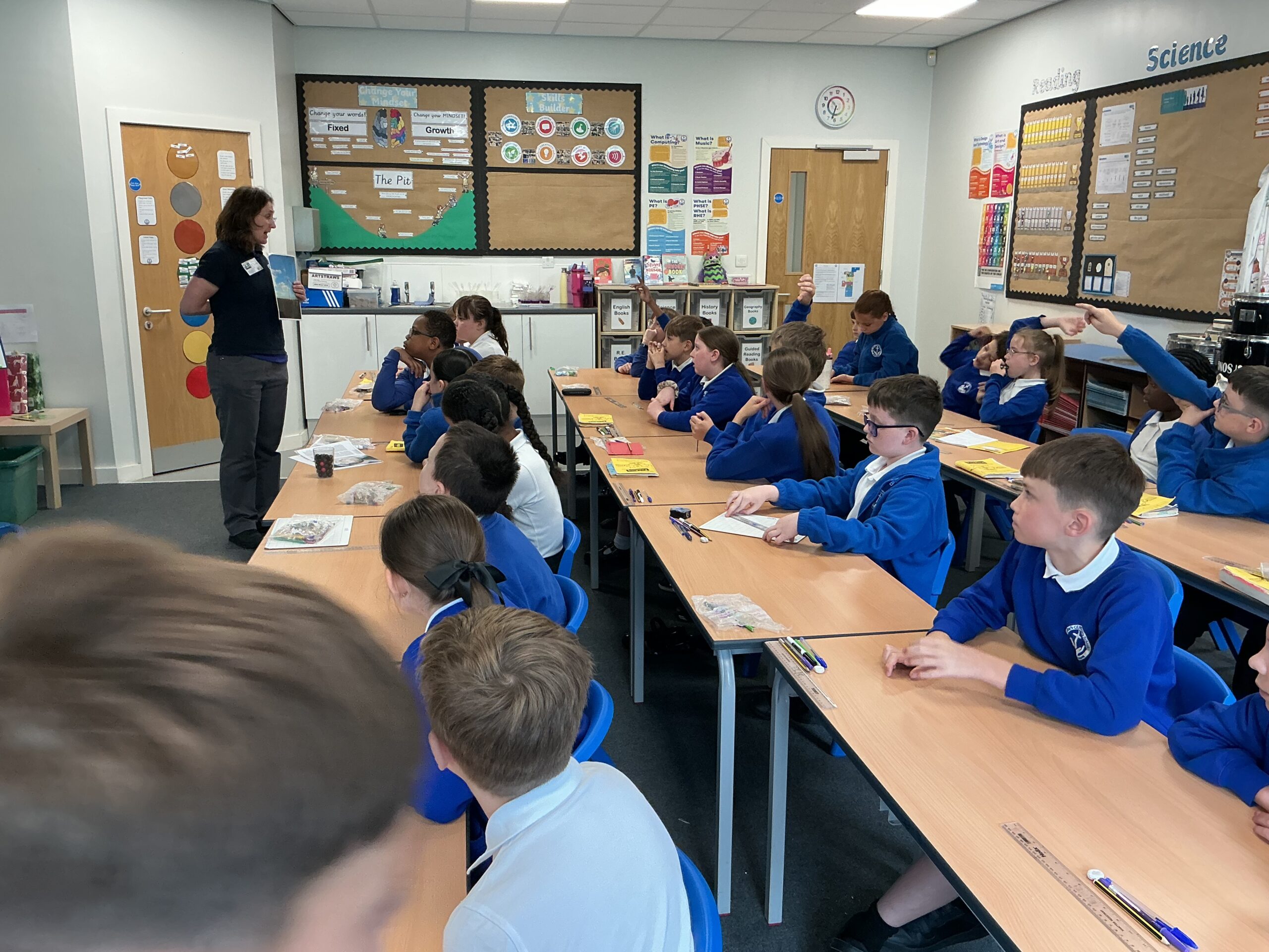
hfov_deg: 61.7
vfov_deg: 48.2
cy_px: 476
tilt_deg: -13.8
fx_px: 1063
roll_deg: +0.2
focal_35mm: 29
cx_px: 634
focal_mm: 3
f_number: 1.8
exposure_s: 1/60
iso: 80
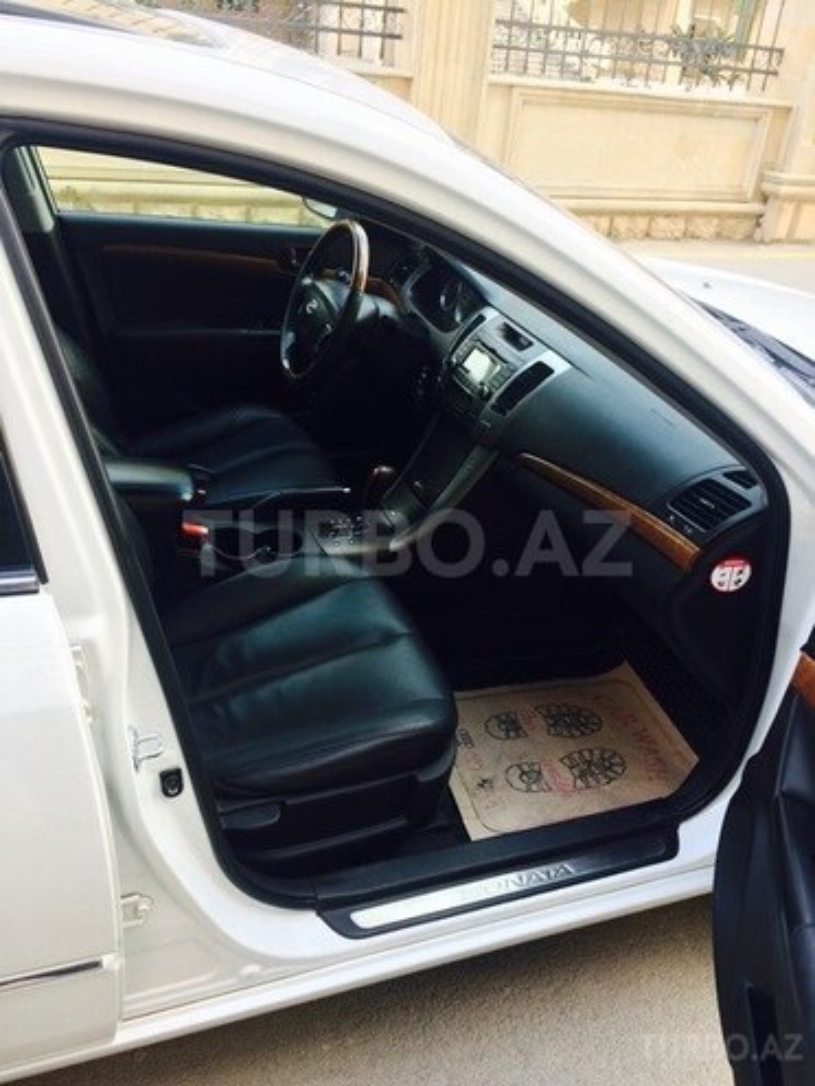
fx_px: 910
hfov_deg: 48.2
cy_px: 543
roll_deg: -4.0
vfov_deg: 61.7
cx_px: 408
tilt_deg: -29.6
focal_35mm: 29
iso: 32
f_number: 2.2
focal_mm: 4.15
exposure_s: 1/50
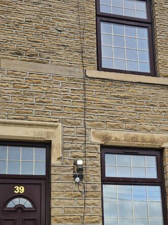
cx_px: 106
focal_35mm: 54
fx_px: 349
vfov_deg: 34.4
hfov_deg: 26.9
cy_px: 181
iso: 25
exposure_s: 1/370
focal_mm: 5.4
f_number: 1.8
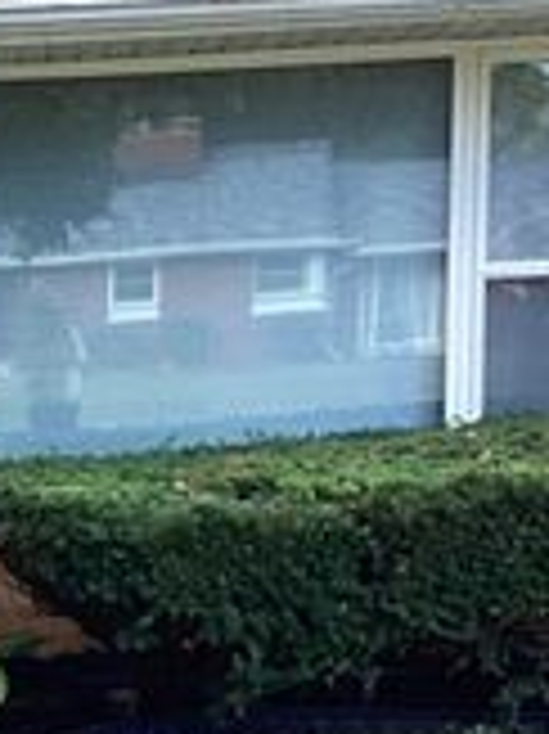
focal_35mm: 127
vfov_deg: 15.0
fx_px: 2689
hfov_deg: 11.4
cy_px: 894
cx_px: -162
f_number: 2.4
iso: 64
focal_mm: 3.3
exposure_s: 1/120
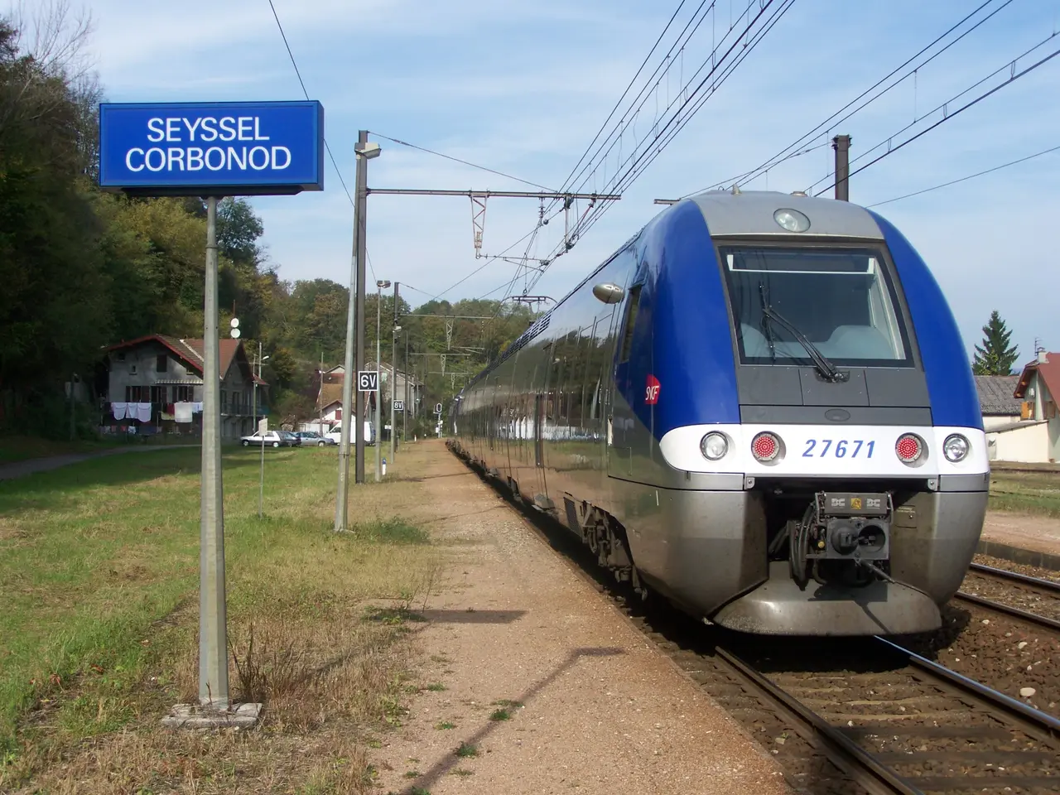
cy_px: 398
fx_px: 1562
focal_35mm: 51
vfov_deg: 28.6
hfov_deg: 37.5
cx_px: 530
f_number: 4.5
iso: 64
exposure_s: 1/400
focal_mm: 8.5
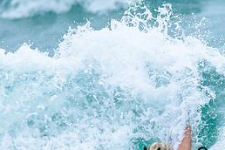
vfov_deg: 0.6
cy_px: 189
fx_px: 14211
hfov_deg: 0.9
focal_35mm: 2274
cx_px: 235
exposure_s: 1/2500
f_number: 6.3
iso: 800
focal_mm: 800
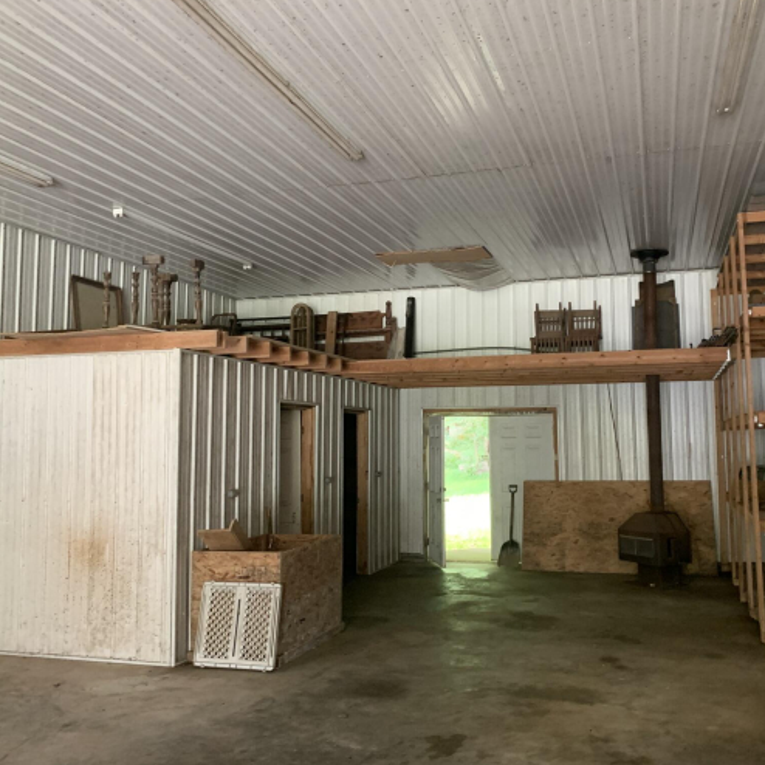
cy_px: 381
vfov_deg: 52.5
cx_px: 465
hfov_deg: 52.1
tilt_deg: +5.5
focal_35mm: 31
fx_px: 775
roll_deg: +0.1
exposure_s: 1/45
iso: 400
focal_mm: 4.25
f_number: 1.8
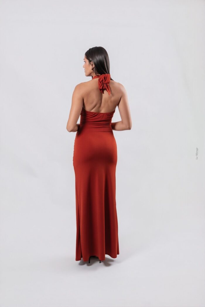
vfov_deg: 44.5
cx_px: 102
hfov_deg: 30.5
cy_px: 154
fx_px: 376
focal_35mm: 44
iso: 160
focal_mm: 29.8
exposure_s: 1/320
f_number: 2.8
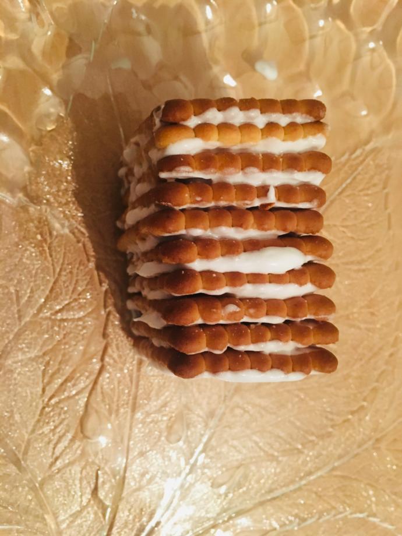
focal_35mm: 29
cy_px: 268
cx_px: 201
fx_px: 449
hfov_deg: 48.2
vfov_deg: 61.7
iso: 320
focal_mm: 4.15
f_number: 2.2
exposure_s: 1/17
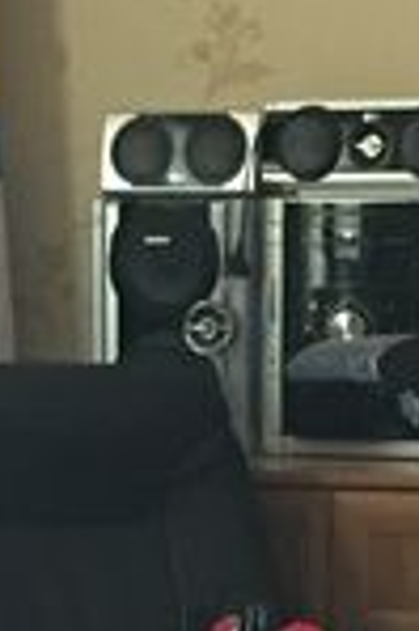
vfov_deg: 9.5
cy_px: 1080
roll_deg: +0.4
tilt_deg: -13.8
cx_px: -106
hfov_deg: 6.6
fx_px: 3622
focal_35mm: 207
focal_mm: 4.15
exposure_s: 1/10
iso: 100
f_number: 2.2
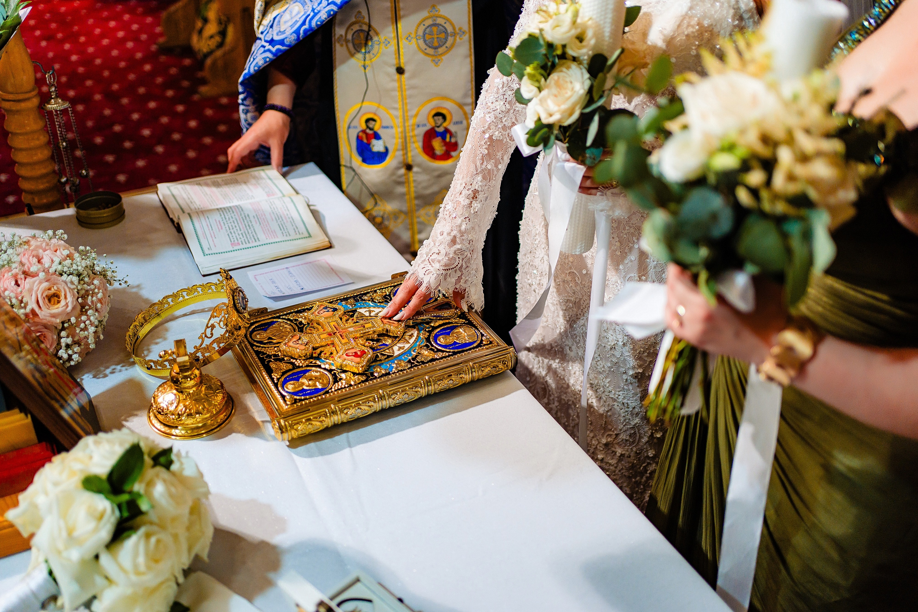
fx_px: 892
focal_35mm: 35
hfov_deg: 54.4
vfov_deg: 37.9
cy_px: 306
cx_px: 459
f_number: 1.8
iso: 1000
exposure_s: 1/320
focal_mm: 35
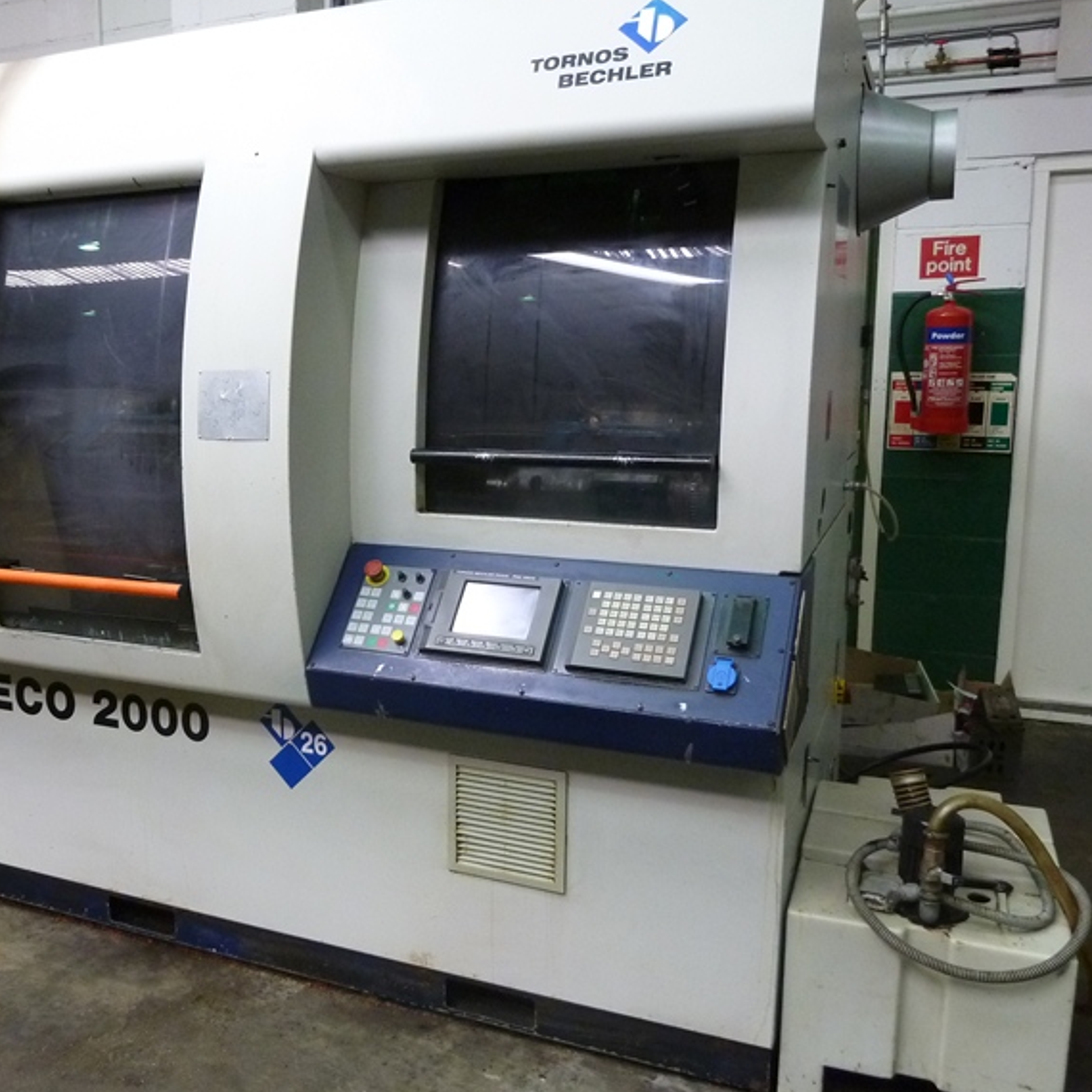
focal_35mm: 31
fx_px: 1106
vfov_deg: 52.5
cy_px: 546
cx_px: 381
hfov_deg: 51.7
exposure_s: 1/30
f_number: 3.3
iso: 320
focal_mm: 4.1
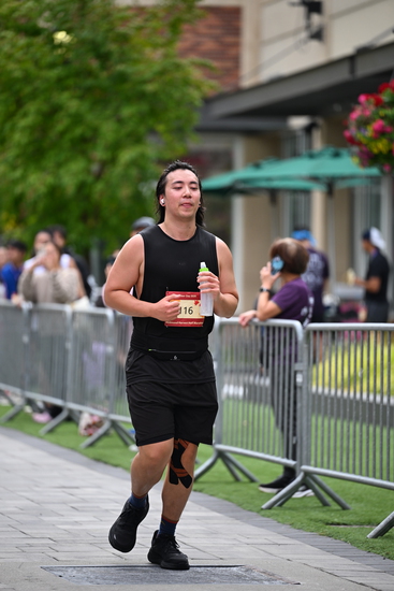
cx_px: 197
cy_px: 296
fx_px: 3281
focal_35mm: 200
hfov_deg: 6.9
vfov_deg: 10.3
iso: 640
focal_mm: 200
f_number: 2.8
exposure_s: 1/2500
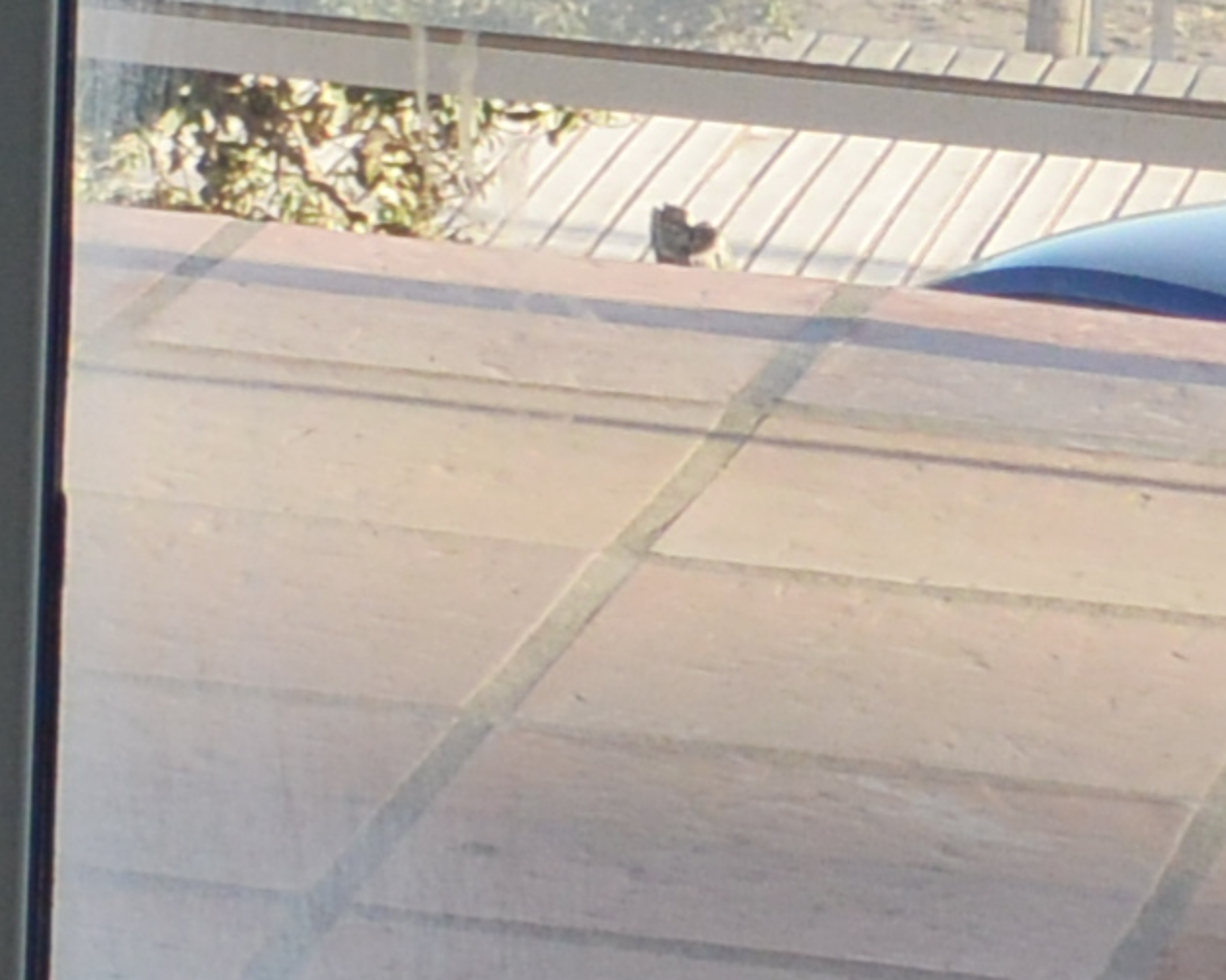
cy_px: -722
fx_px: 11171
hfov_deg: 5.9
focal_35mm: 308
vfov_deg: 5.0
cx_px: -2303
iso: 500
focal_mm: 16.9
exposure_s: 1/400
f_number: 4.5
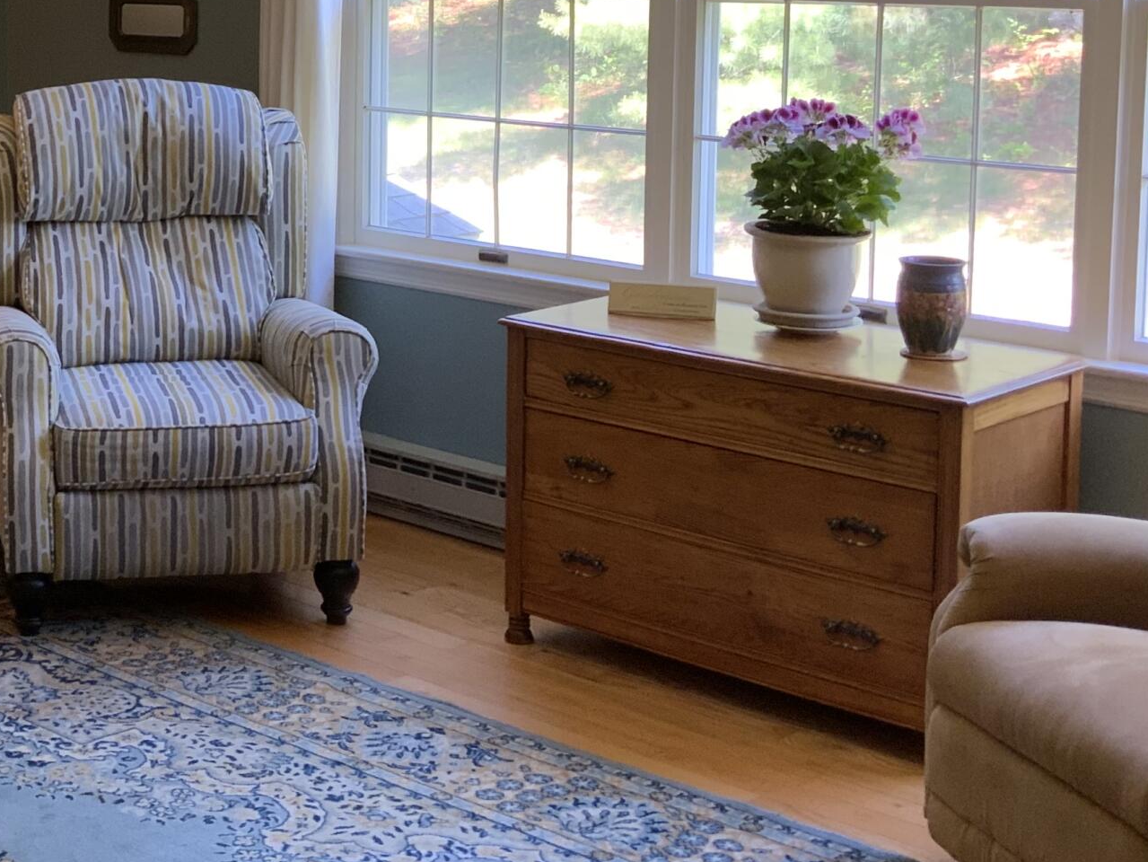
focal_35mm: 68
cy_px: 150
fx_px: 2256
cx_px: 62
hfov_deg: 27.3
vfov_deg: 21.3
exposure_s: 1/60
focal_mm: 3
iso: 64
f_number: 1.8
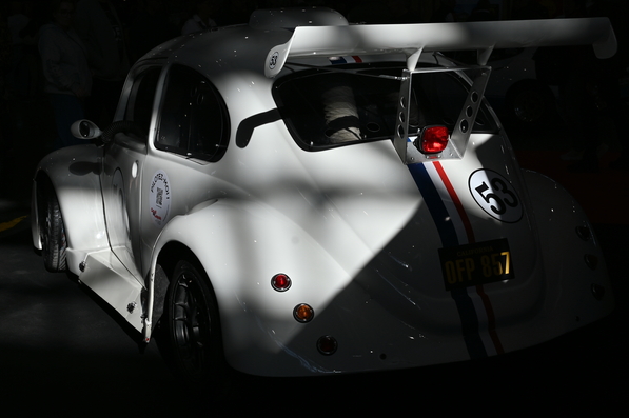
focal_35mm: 59
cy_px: 185
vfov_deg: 22.9
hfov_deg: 33.9
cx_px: 349
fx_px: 1030
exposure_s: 1/500
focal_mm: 44
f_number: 8
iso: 100
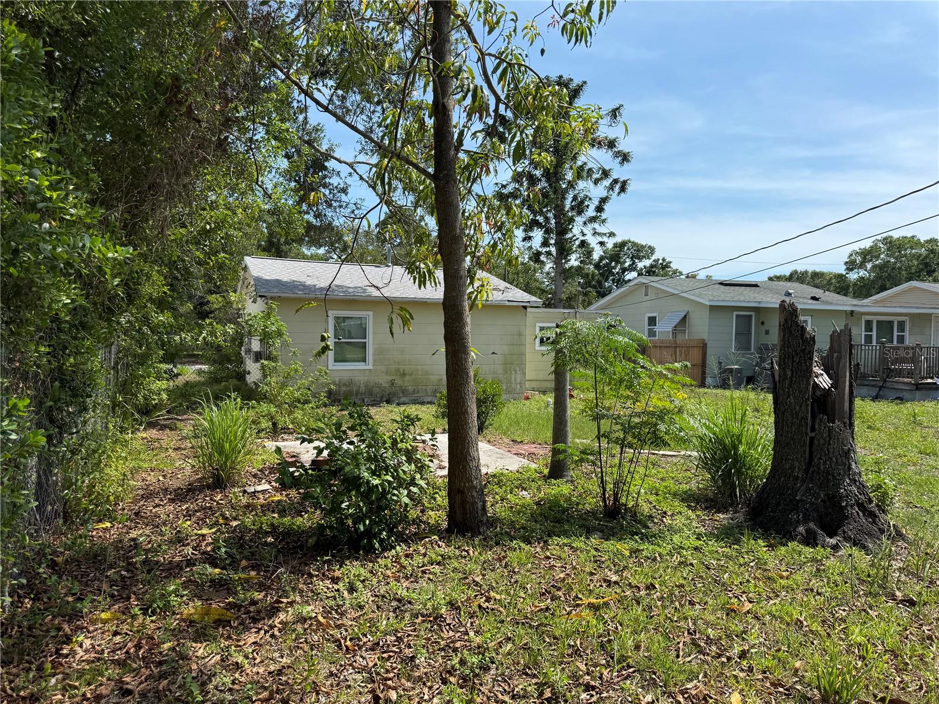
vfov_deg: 56.8
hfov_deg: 71.6
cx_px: 470
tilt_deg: -1.1
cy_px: 352
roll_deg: -1.0
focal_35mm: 24
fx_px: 651
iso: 80
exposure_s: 1/3425
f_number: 1.78
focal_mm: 6.76
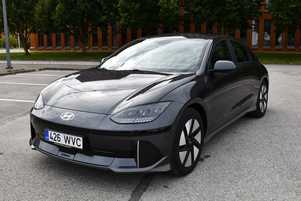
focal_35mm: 33
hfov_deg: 57.2
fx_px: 276
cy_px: 100
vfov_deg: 40.0
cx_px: 150
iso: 110
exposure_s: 1/250
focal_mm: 22
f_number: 8
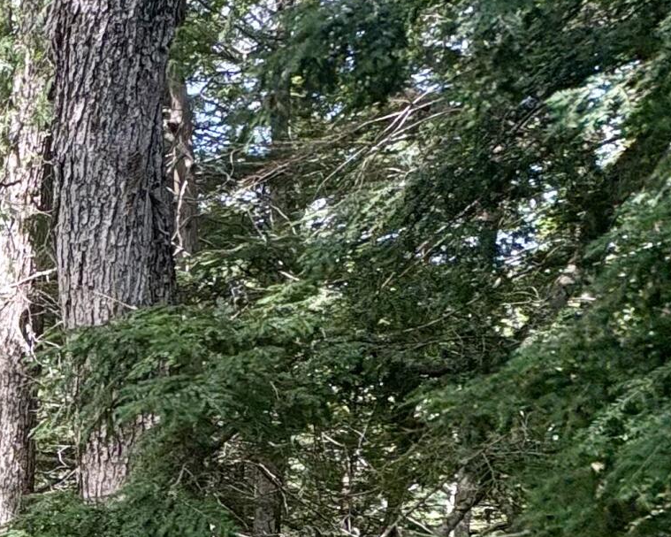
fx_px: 1072
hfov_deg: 23.0
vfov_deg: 26.8
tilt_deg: -6.5
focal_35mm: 54
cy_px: 517
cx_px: -476
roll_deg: +1.6
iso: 32
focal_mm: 2.22
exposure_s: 1/99
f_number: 2.2
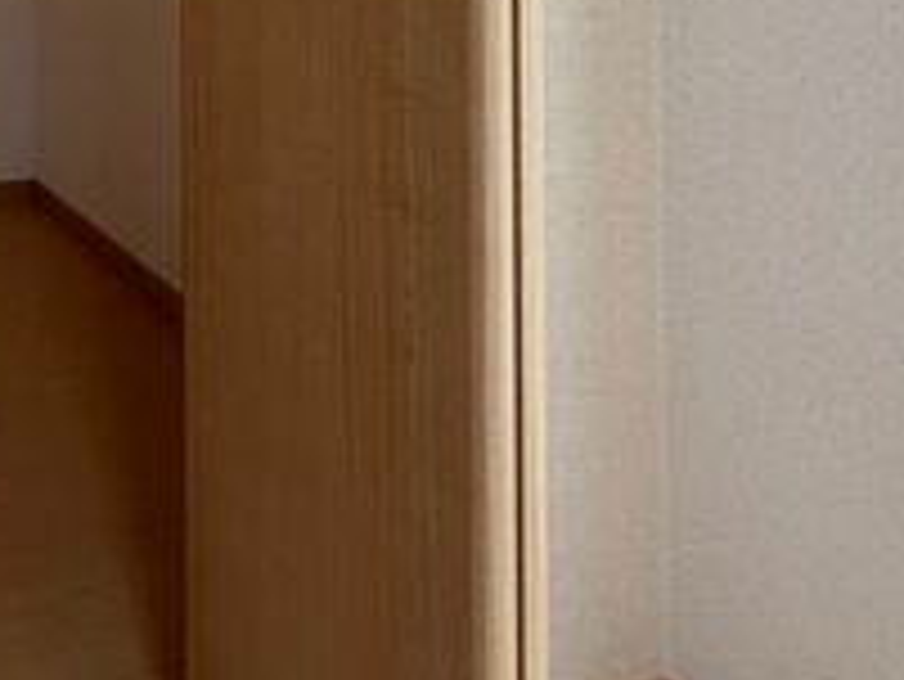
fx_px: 1019
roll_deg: +0.4
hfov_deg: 39.0
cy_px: -167
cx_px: -99
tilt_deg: +0.1
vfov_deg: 30.4
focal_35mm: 39
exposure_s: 1/120
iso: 250
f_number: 2.2
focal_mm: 2.22
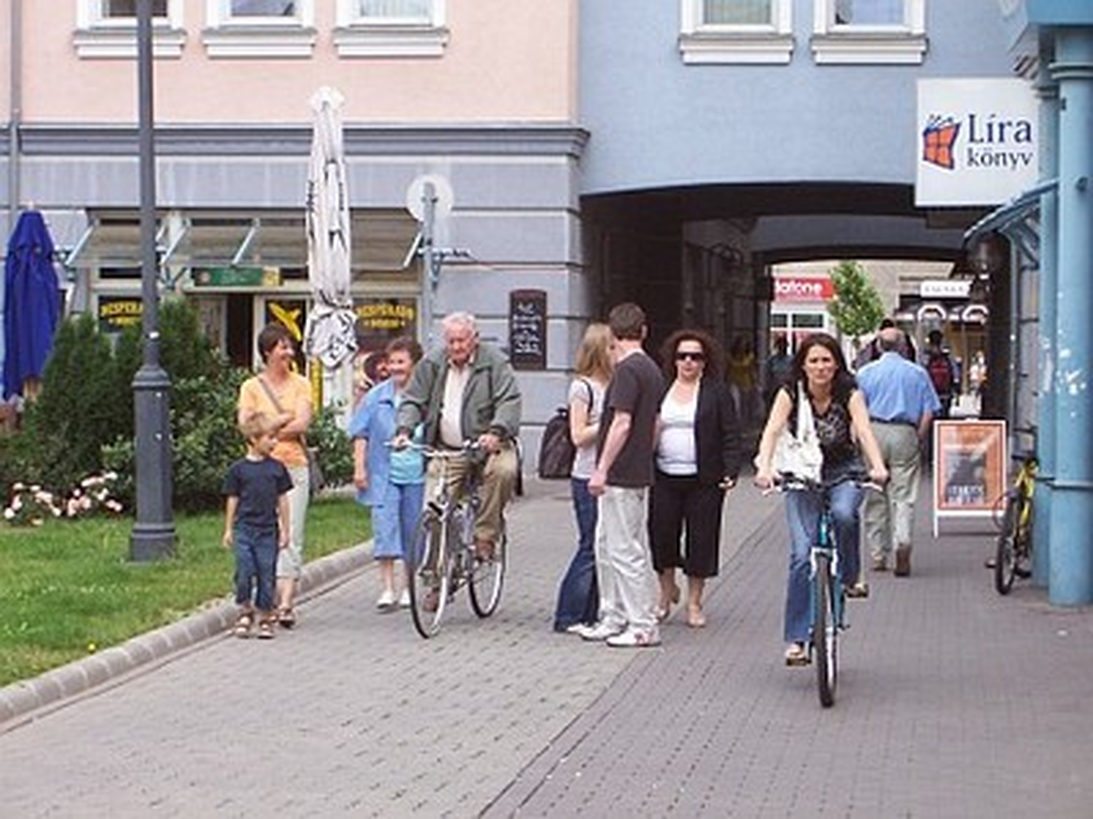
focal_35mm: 102
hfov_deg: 19.3
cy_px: 410
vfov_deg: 14.5
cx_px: 546
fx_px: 3221
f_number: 4.6
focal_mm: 16.8
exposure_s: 1/250
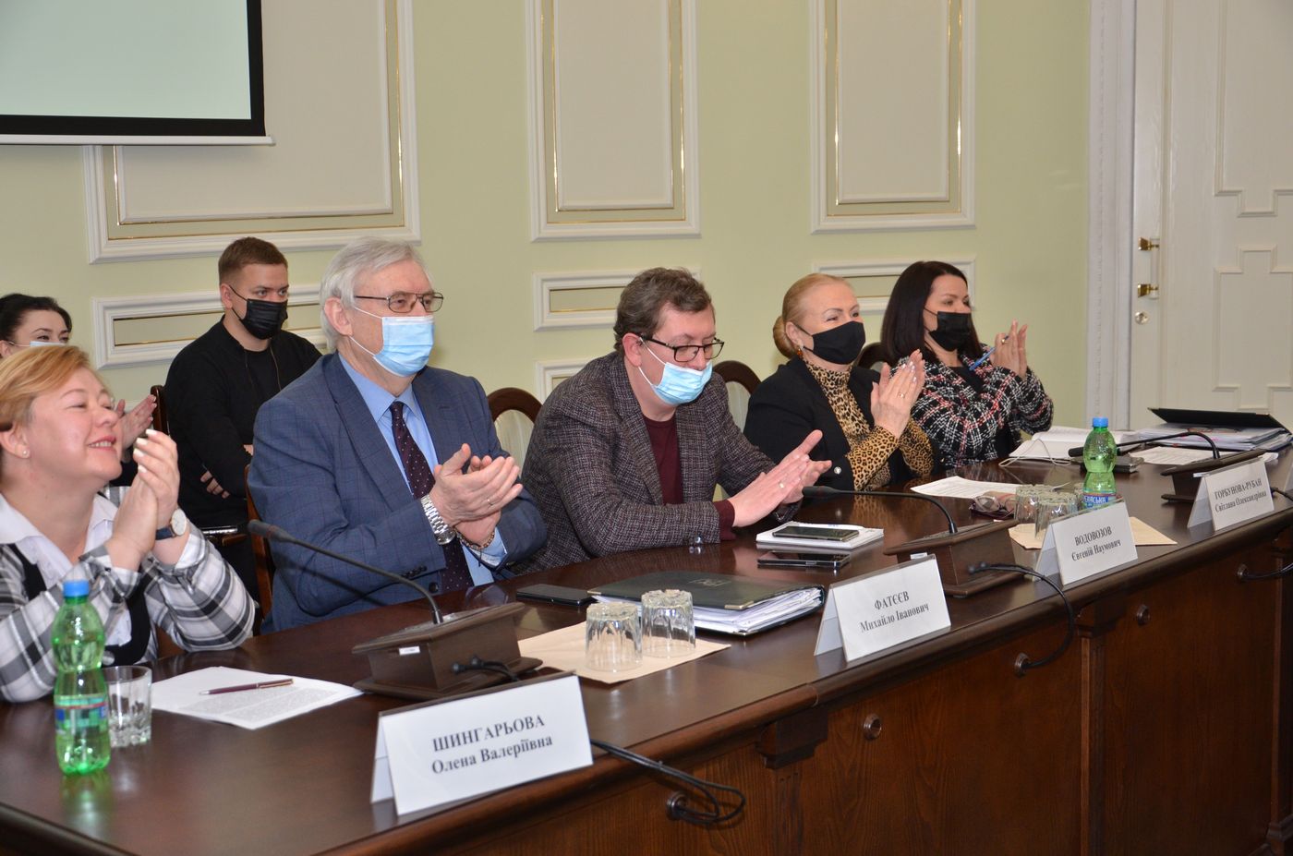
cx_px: 646
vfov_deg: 26.4
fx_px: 1828
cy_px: 428
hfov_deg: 39.0
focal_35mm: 51
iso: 800
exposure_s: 1/250
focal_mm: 34
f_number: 4.5
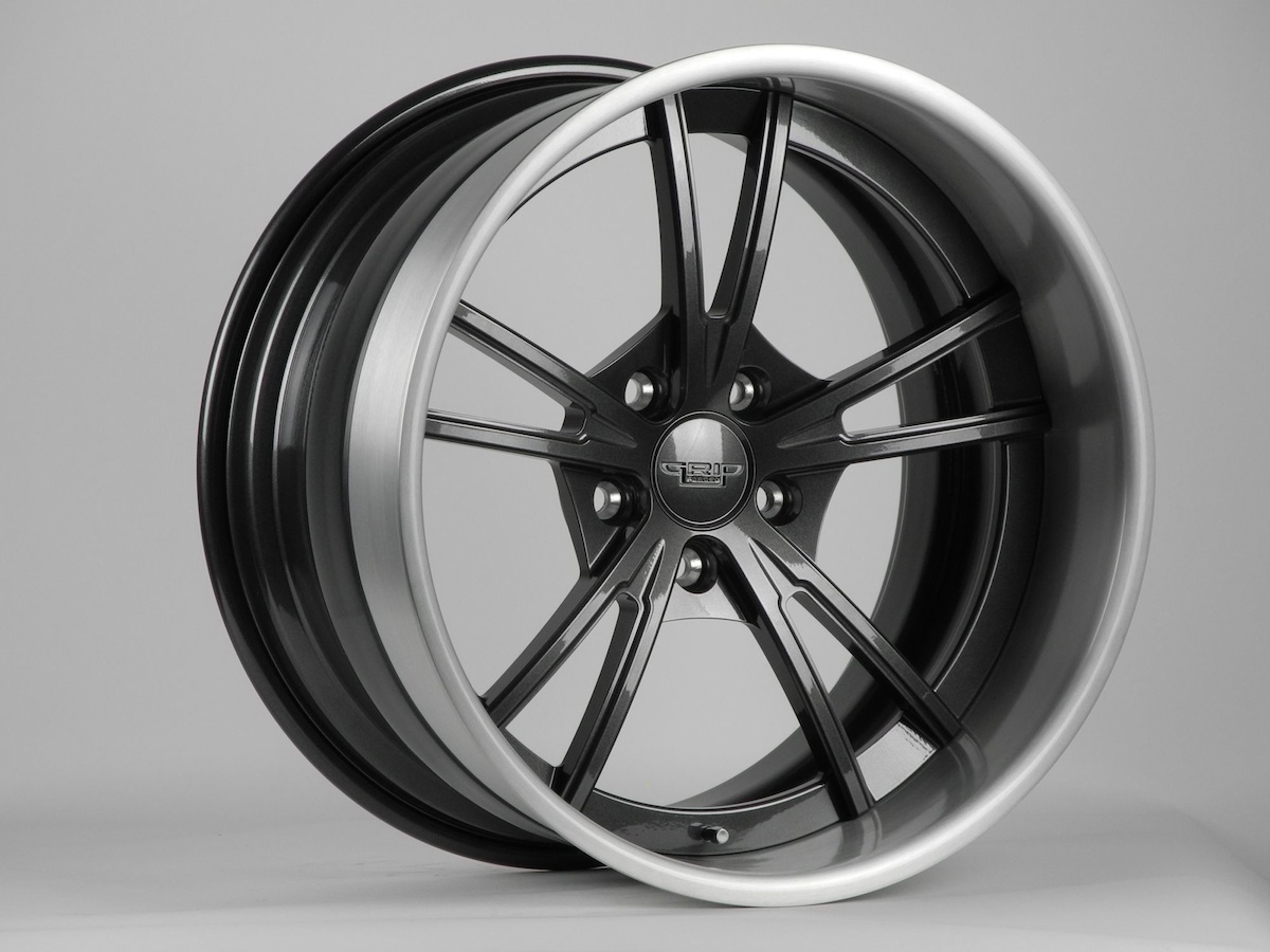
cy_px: 476
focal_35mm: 200
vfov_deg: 7.4
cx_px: 635
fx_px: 7338
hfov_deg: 9.9
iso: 200
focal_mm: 42.6
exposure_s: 1/30
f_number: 5.6
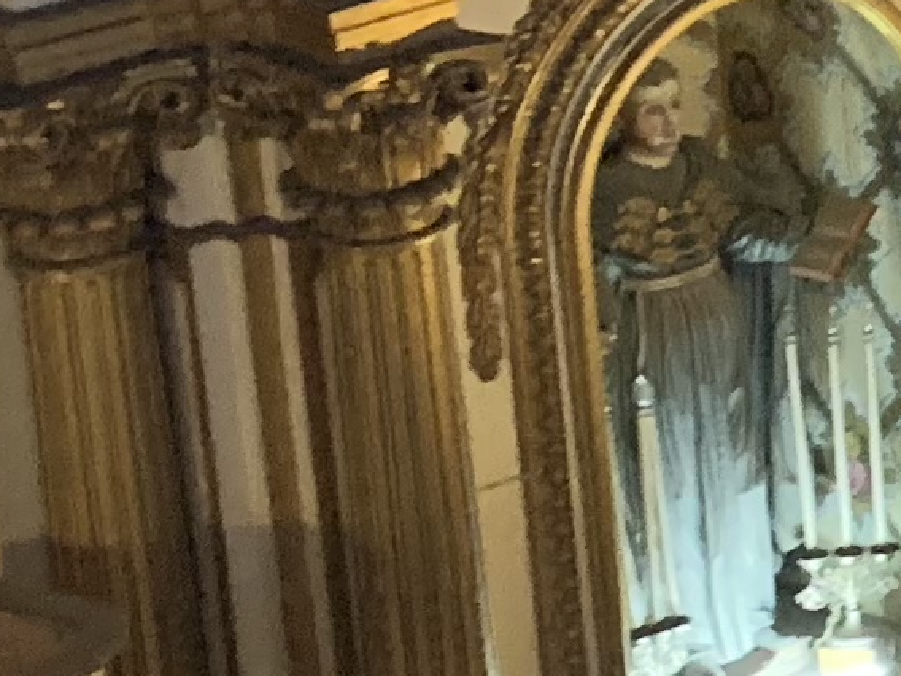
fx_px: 4814
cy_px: -202
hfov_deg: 8.9
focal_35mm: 185
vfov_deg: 7.9
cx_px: 2627
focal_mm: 4.25
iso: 640
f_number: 1.8
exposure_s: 1/30
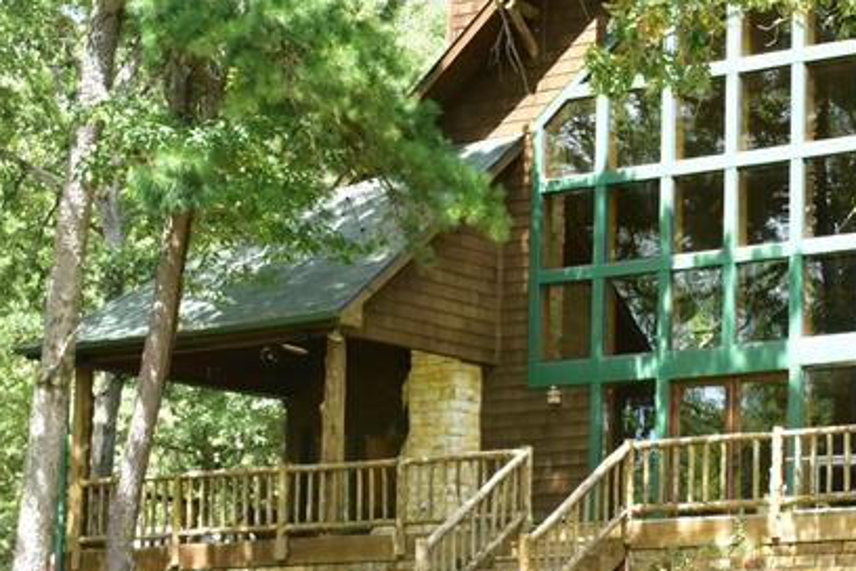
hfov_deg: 17.8
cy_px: 311
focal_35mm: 113
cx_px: 764
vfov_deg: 12.1
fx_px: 2687
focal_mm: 30
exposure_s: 1/125
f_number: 8
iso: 400
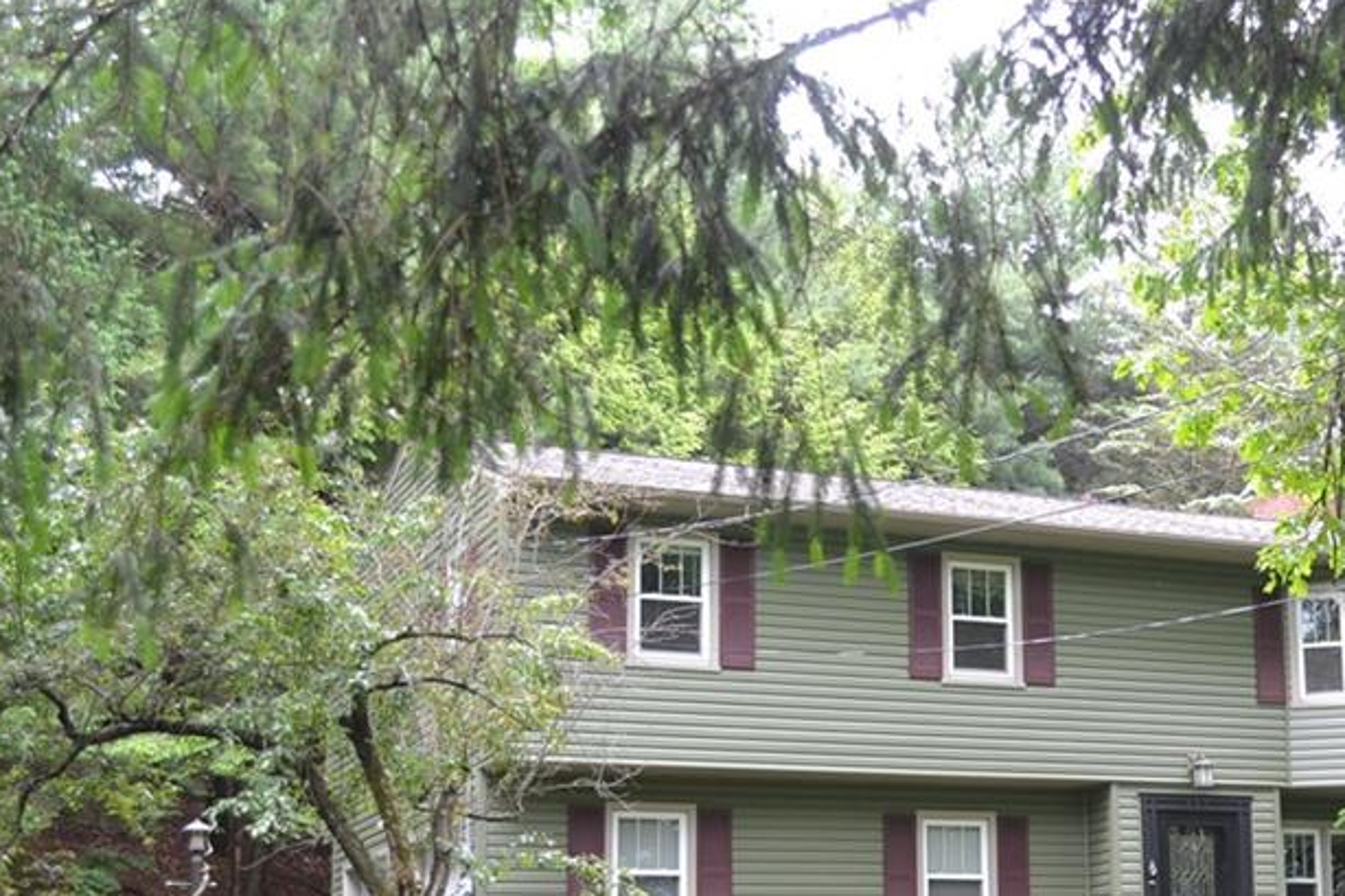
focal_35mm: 60
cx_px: 1100
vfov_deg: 22.5
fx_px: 2241
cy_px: 633
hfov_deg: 32.4
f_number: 4.5
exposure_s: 1/80
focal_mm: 24
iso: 400
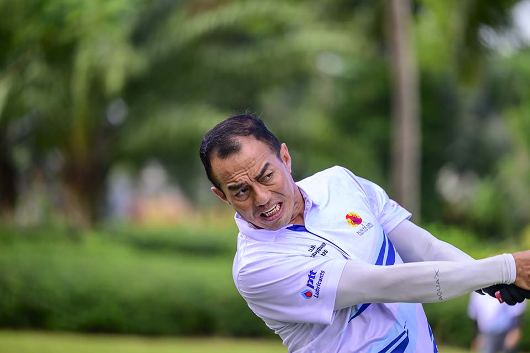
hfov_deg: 11.1
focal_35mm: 185
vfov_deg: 7.4
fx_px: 2723
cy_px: 176
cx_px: 265
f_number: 2.8
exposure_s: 1/1600
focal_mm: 185
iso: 560
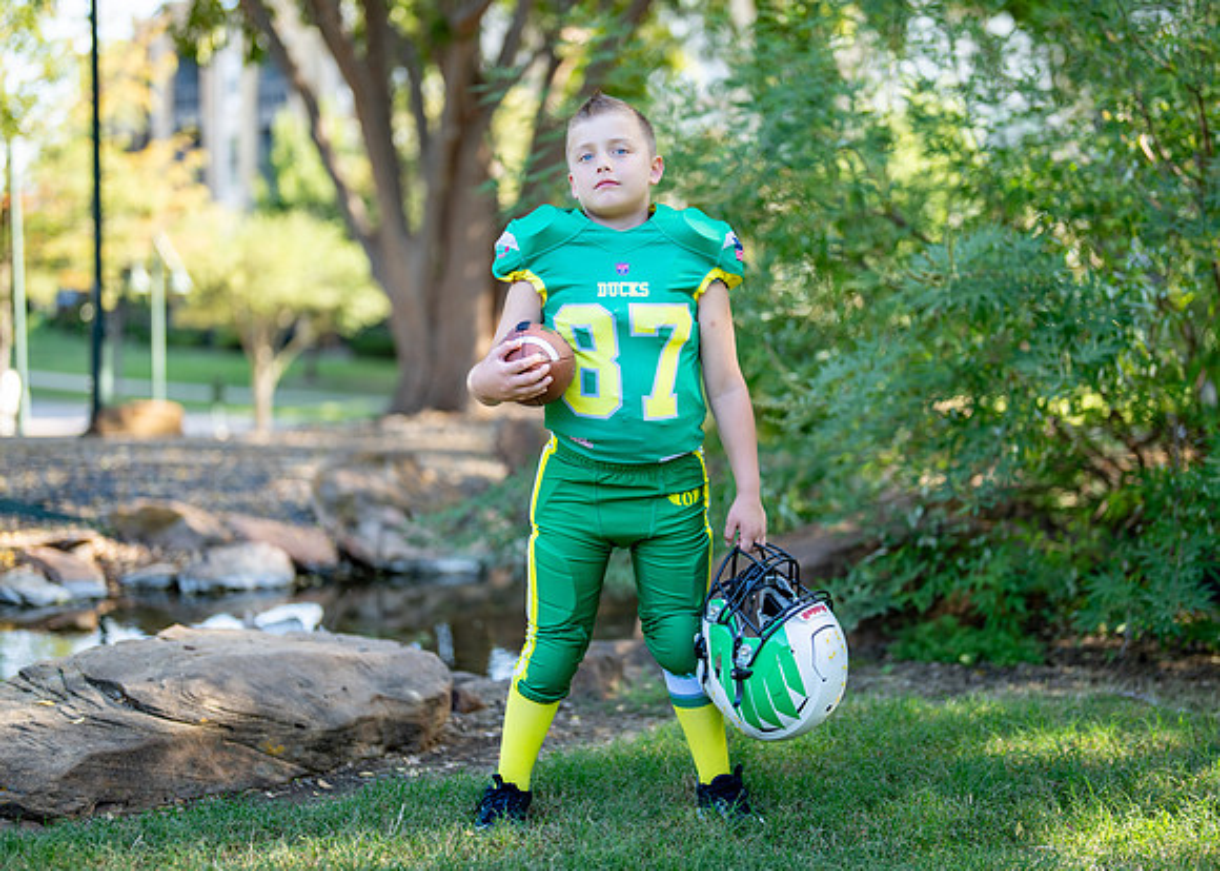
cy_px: 444
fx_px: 2172
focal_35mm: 63
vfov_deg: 22.7
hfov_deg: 31.4
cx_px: 652
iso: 100
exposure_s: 1/1000
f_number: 1.2
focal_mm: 50
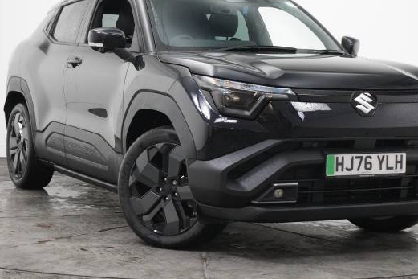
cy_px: 126
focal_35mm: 81
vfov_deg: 16.8
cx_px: 234
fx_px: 940
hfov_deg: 25.0
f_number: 5.6
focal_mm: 44
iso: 6400
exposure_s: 1/200
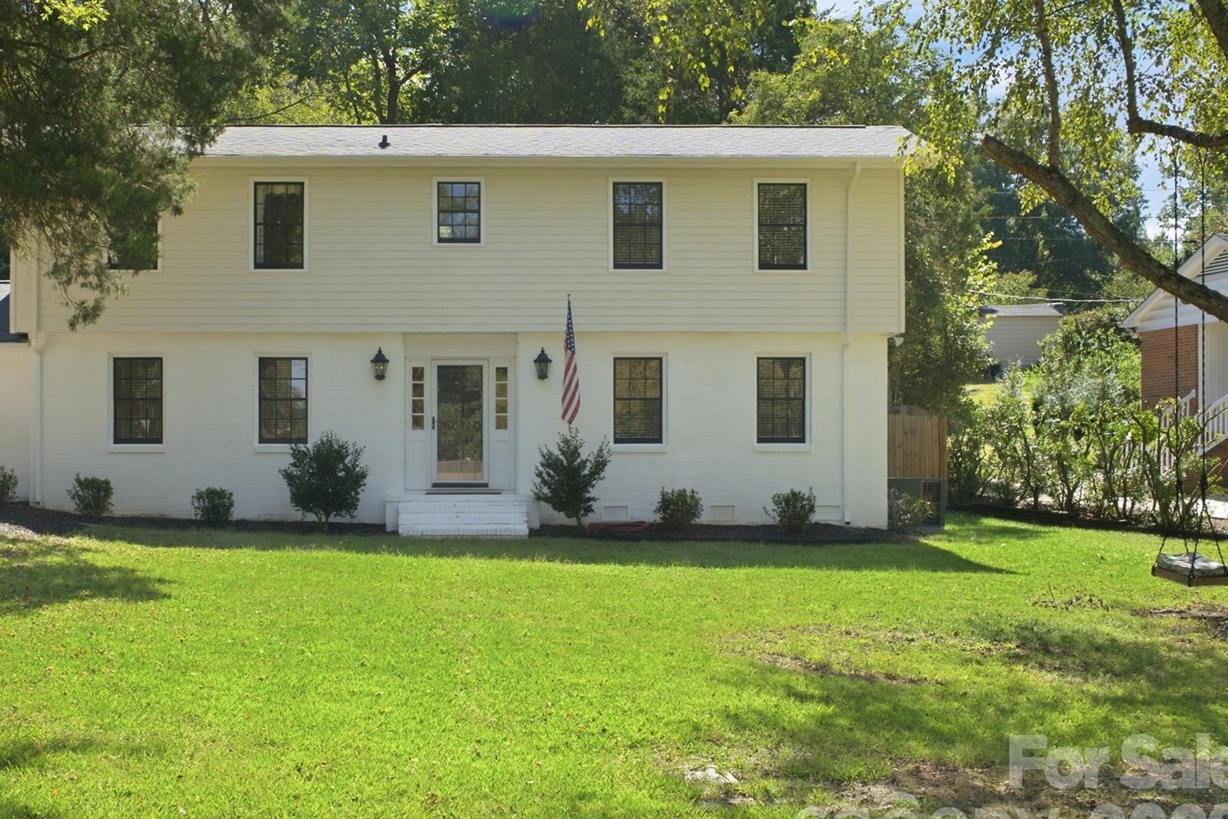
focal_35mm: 50
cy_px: 361
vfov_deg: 27.0
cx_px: 467
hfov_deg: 39.4
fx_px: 1706
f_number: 7.1
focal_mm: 39
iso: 100
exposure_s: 1/100
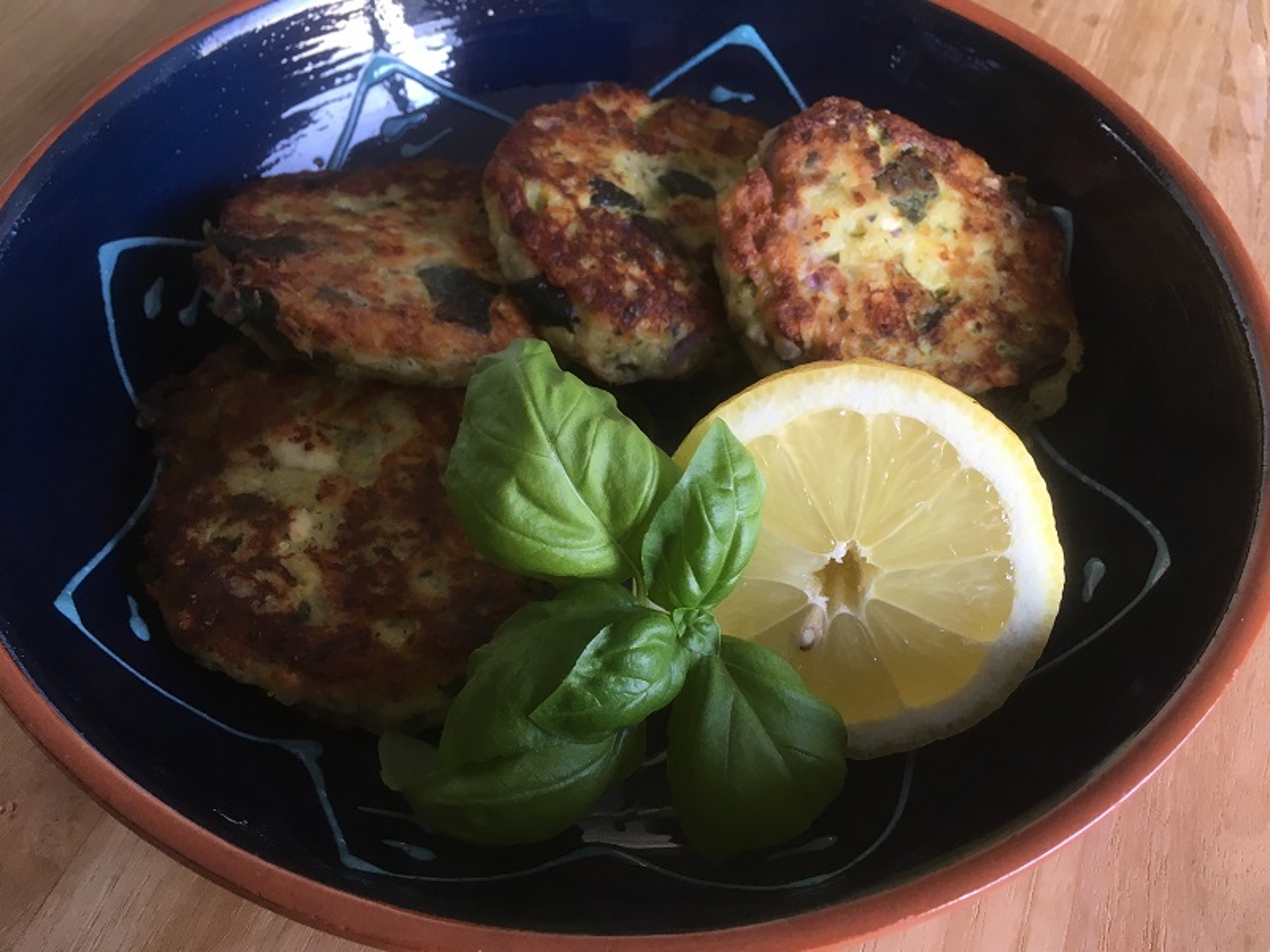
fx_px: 1064
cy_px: 476
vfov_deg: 48.2
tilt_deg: -55.4
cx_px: 635
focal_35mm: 29
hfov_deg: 61.7
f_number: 2.2
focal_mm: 4.15
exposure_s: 1/33
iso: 32
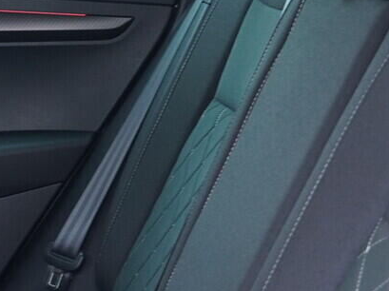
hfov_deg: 15.5
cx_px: -97
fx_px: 1370
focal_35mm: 122
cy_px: 171
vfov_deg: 12.1
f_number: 2.8
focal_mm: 24
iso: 800
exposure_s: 1/40
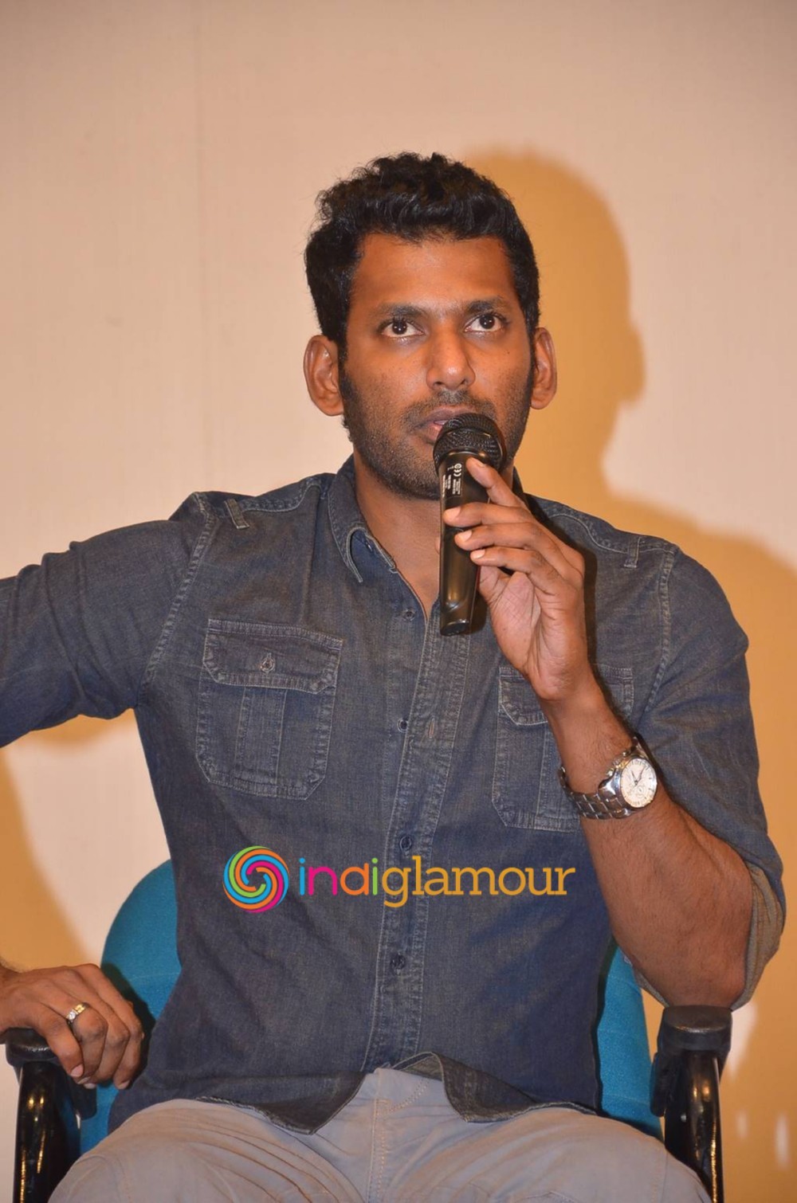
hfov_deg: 8.7
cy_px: 602
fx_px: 5254
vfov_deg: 13.1
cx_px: 398
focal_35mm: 158
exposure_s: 1/60
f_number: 5.6
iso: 1600
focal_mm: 105
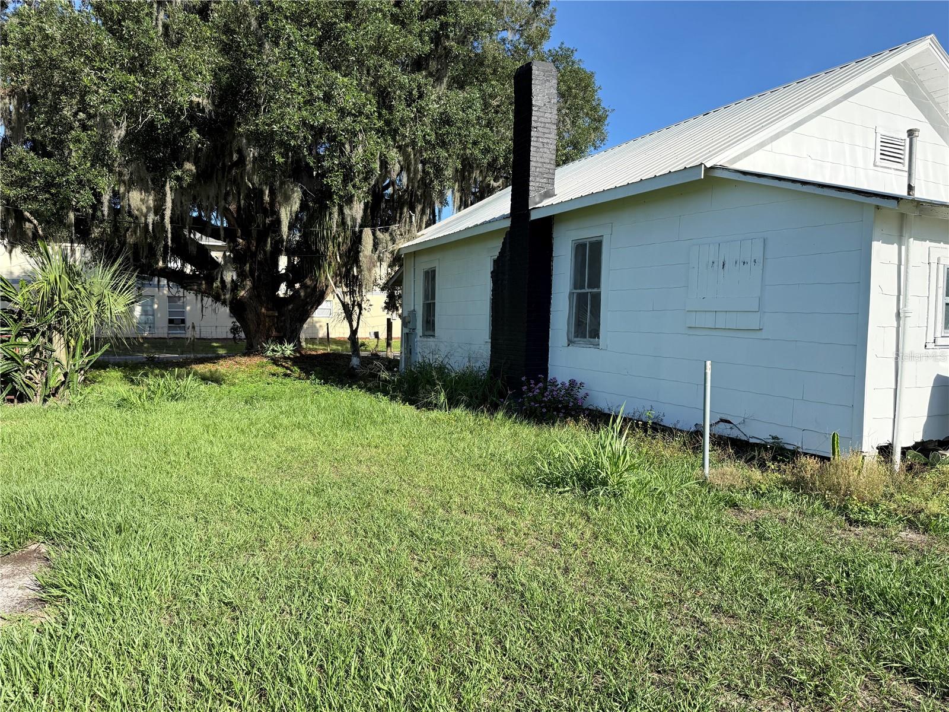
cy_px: 356
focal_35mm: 24
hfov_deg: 71.6
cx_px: 474
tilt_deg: -1.8
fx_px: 658
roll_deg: -0.5
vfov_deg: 56.8
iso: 125
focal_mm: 6.76
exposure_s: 1/3759
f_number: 1.78
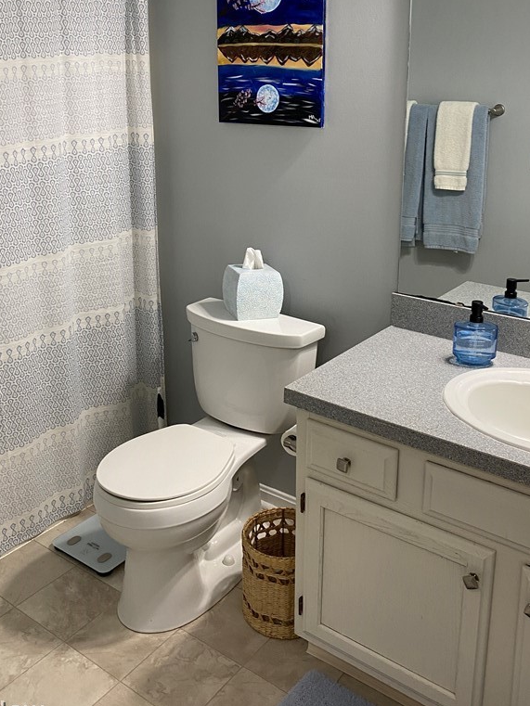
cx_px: 273
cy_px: 257
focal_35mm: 35
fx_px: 714
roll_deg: -0.2
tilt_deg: -12.9
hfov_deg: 40.7
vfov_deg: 52.0
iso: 100
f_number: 1.8
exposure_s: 1/60
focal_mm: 4.25
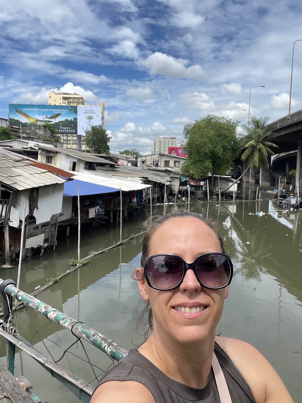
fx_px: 349
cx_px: 151
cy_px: 202
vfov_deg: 60.0
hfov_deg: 46.8
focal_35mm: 30
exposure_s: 1/587
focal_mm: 2.71
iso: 25
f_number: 2.2
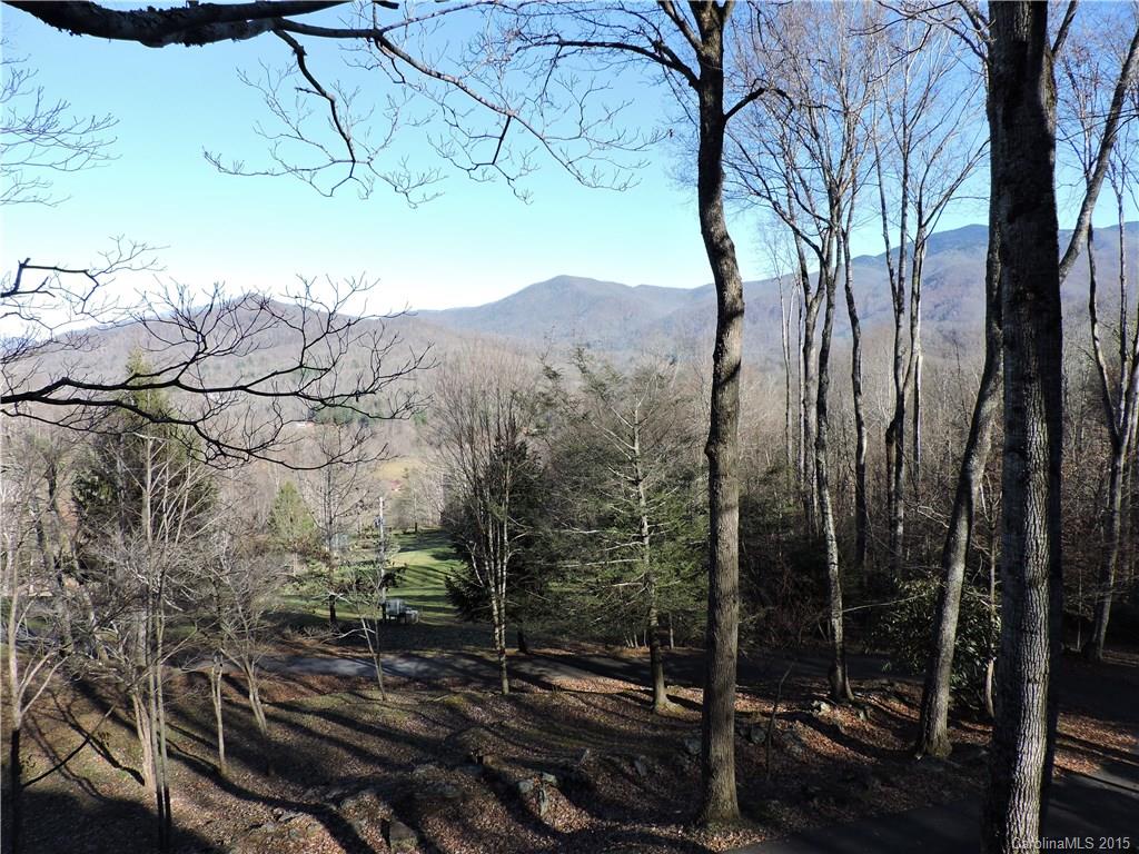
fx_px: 790
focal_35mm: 24
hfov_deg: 71.6
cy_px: 427
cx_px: 570
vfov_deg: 56.8
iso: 100
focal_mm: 4.3
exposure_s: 1/500
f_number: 3
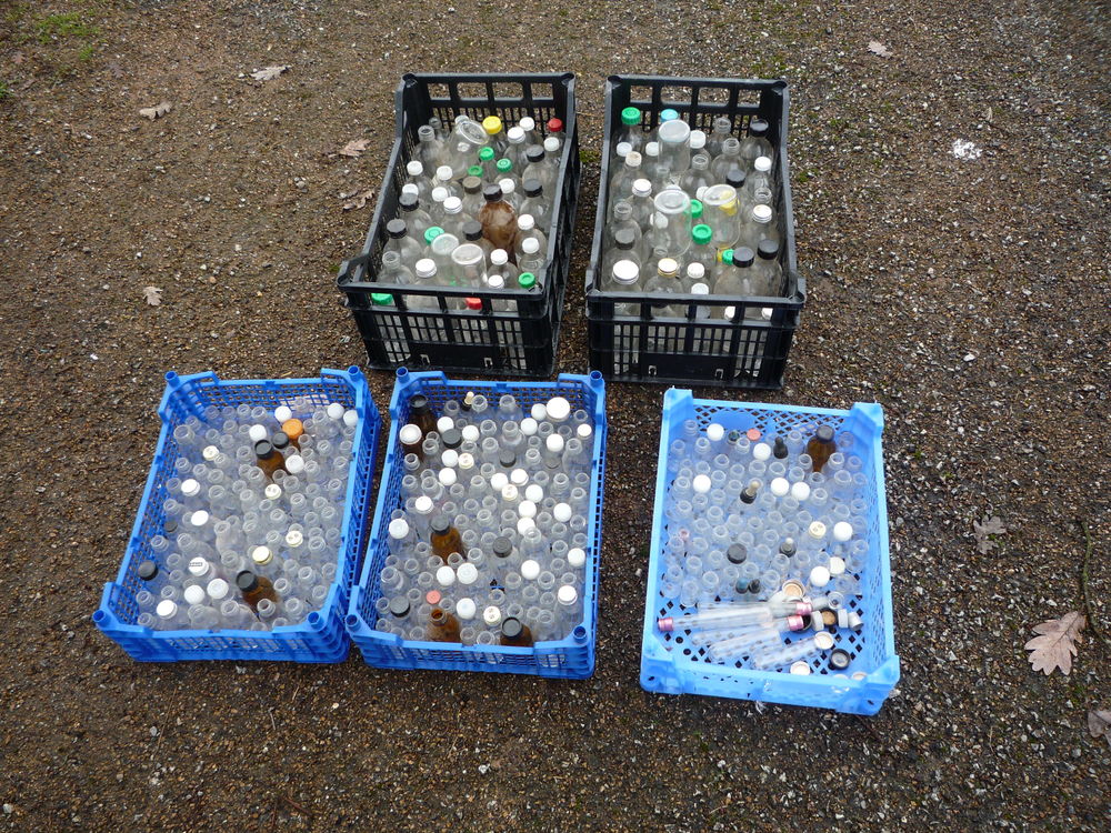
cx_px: 556
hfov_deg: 60.0
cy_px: 416
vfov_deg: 46.8
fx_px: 963
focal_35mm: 30
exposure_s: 1/100
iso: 100
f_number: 3.5
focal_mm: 5.2
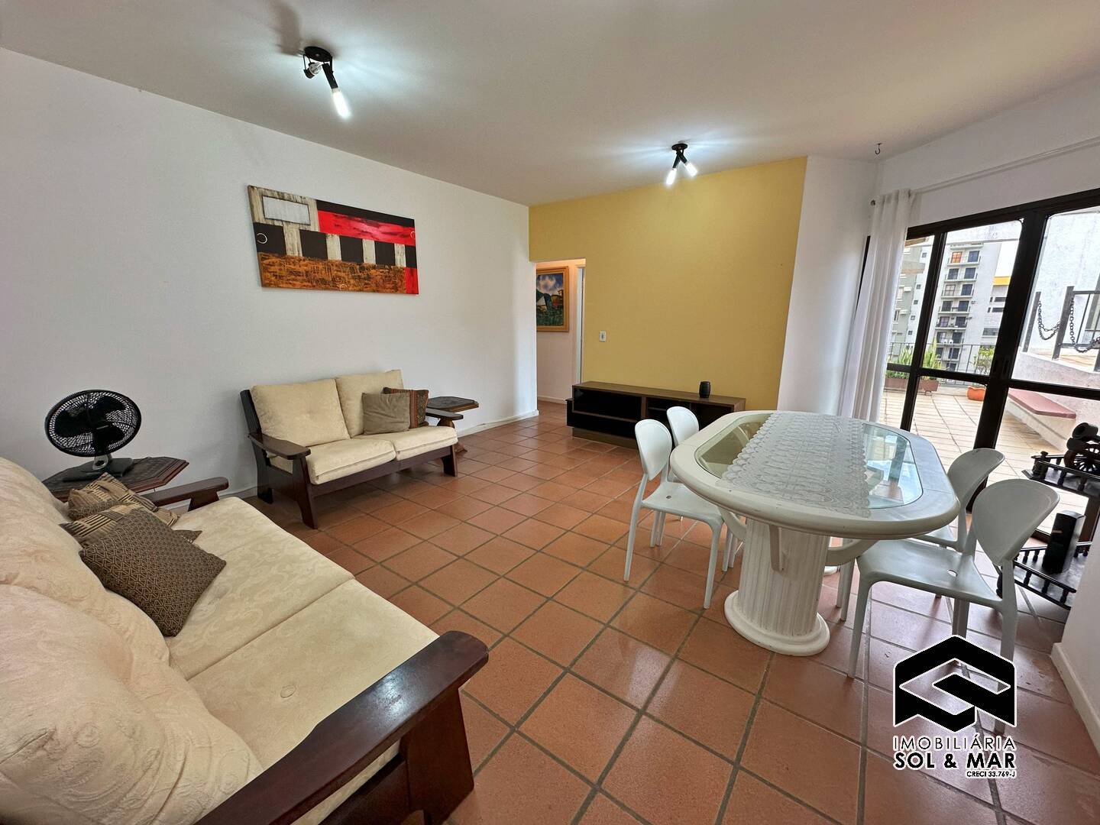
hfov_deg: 102.1
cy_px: 412
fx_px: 445
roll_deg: -0.5
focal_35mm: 14
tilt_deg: -12.7
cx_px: 550
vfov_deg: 85.7
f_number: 2.2
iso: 100
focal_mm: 2.22
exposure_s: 1/120
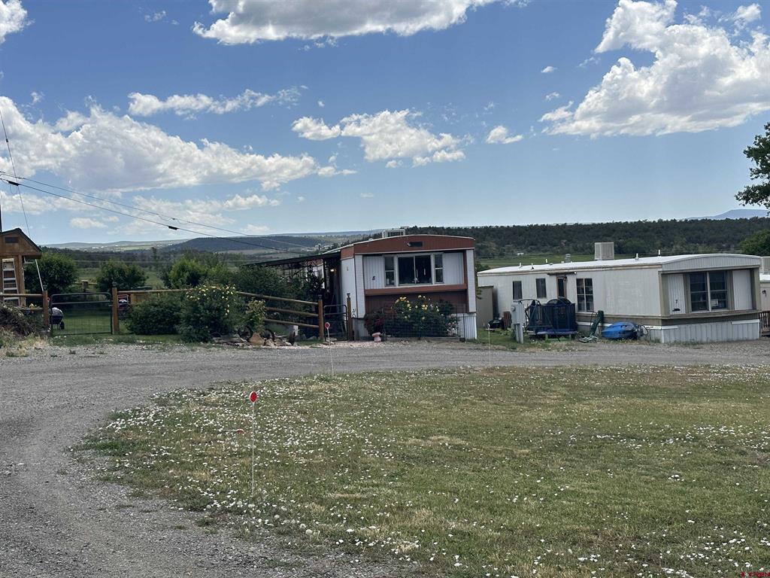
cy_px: 289
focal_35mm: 48
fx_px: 1068
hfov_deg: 39.7
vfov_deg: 30.3
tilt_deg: -1.9
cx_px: 385
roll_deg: +3.3
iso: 64
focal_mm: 6.86
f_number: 1.78
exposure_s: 1/5263
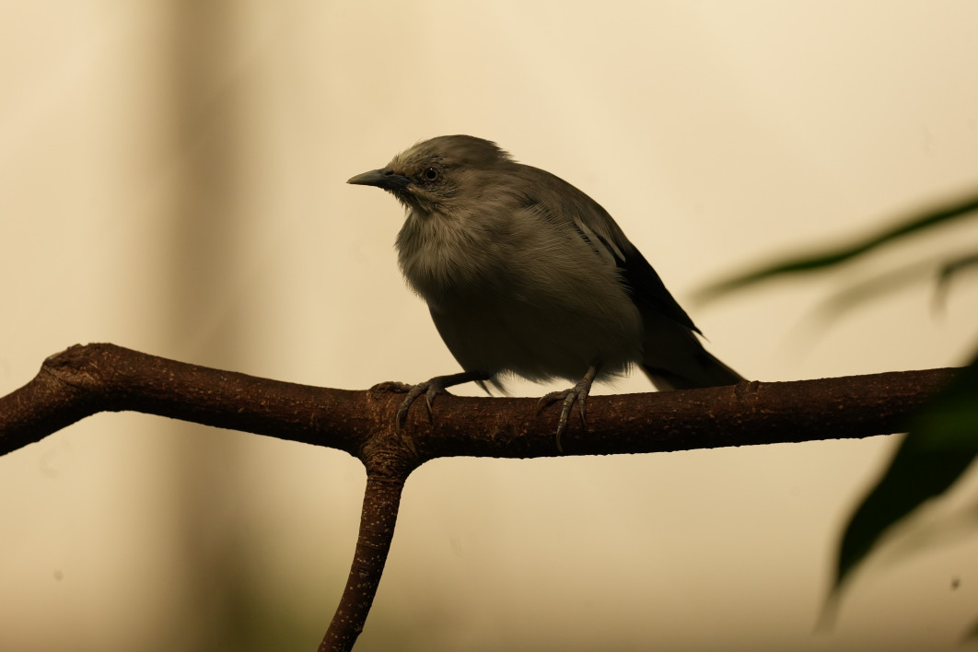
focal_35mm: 600
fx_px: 16299
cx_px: 489
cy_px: 326
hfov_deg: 3.4
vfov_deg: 2.3
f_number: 6.3
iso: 1600
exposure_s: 1/640
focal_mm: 600
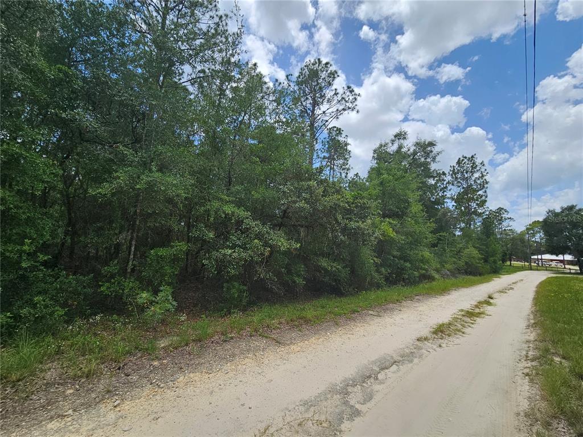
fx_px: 219
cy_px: 218
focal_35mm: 13
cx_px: 292
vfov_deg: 89.9
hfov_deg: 106.2
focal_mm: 2.2
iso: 50
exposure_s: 1/2296
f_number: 2.2
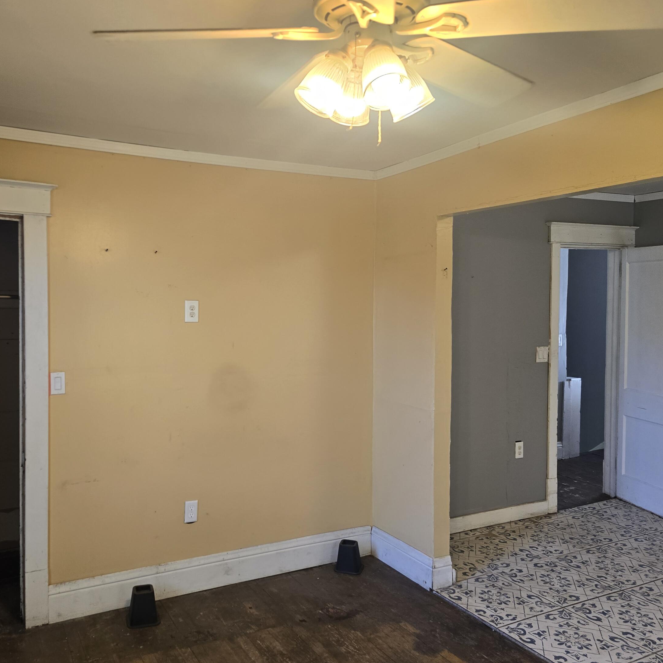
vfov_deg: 57.3
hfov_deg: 56.8
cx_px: 264
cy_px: 322
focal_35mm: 28
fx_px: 607
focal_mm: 6.3
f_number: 1.7
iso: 125
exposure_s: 1/120
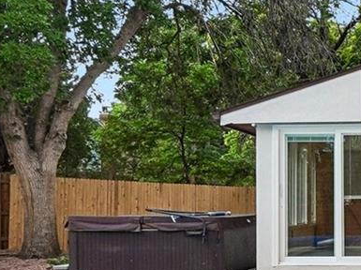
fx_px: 750
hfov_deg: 24.1
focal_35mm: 72
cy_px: 213
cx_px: 457
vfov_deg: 20.2
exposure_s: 1/80
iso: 100
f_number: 8
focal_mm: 12
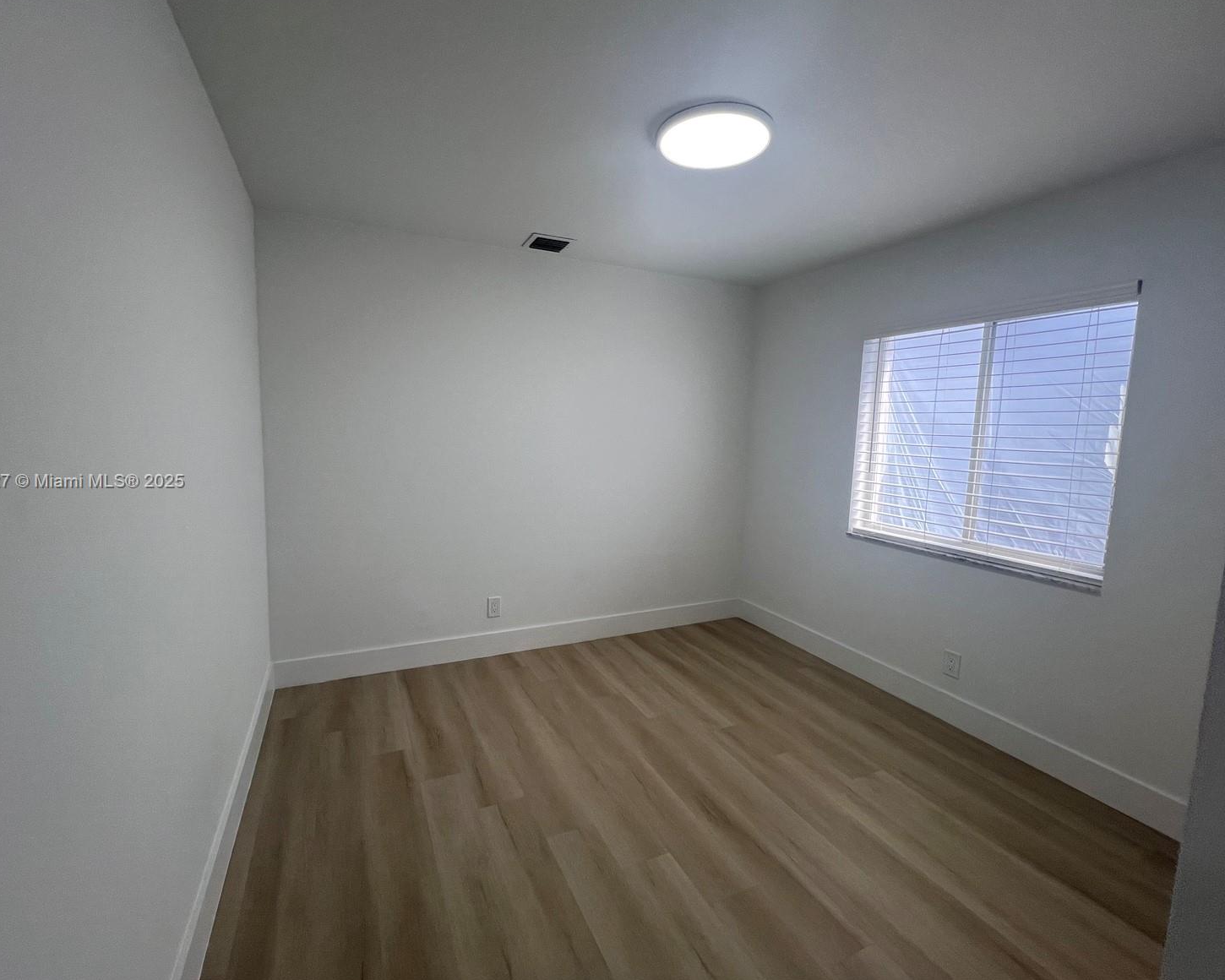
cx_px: 590
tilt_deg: -5.9
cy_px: 482
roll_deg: -1.2
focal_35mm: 14
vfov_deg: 88.0
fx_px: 508
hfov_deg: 100.7
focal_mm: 1.57
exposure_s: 1/120
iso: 64
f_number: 1.8
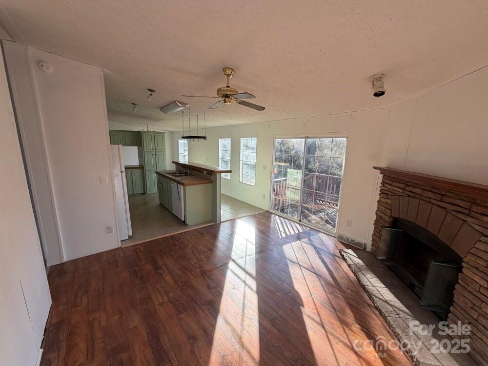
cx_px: 244
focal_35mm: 14
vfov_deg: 85.7
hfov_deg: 102.1
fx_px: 197
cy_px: 183
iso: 80
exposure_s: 1/121
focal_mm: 2.22
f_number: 2.2
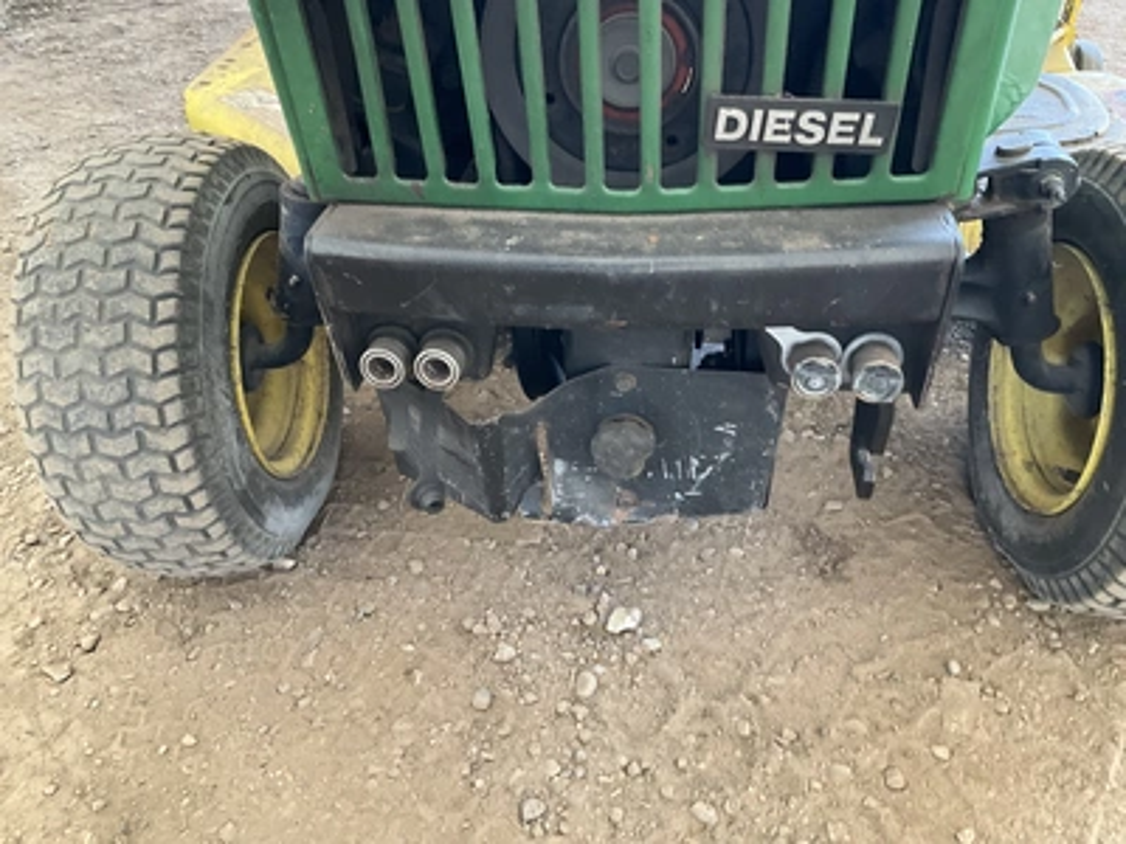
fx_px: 943
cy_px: 422
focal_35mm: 29
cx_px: 563
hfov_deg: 61.7
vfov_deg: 48.2
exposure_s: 1/60
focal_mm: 3
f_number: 1.8
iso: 100
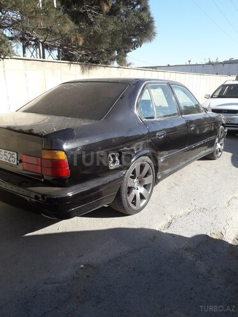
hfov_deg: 51.4
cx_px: 119
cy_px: 158
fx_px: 248
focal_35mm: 27
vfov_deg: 65.3
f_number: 1.9
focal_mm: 3.6
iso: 40
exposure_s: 1/700
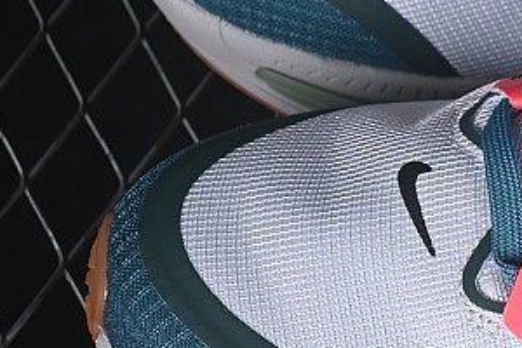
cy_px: 125
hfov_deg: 7.5
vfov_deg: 5.1
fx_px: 3915
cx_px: 821
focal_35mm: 270
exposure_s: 1/80
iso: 160
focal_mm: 50
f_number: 7.1
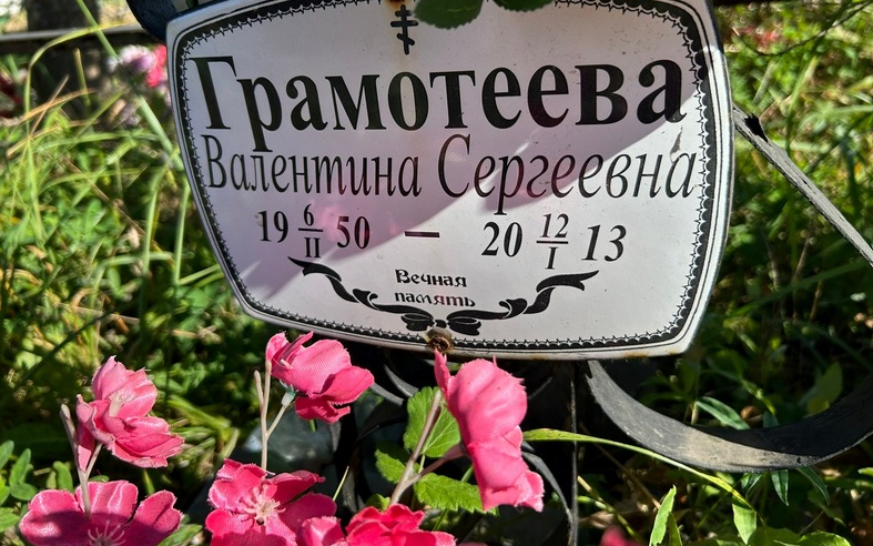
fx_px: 666
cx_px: 441
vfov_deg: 44.3
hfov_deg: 66.5
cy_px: 216
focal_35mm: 28
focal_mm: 5.7
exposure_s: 1/1934
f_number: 1.5
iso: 50
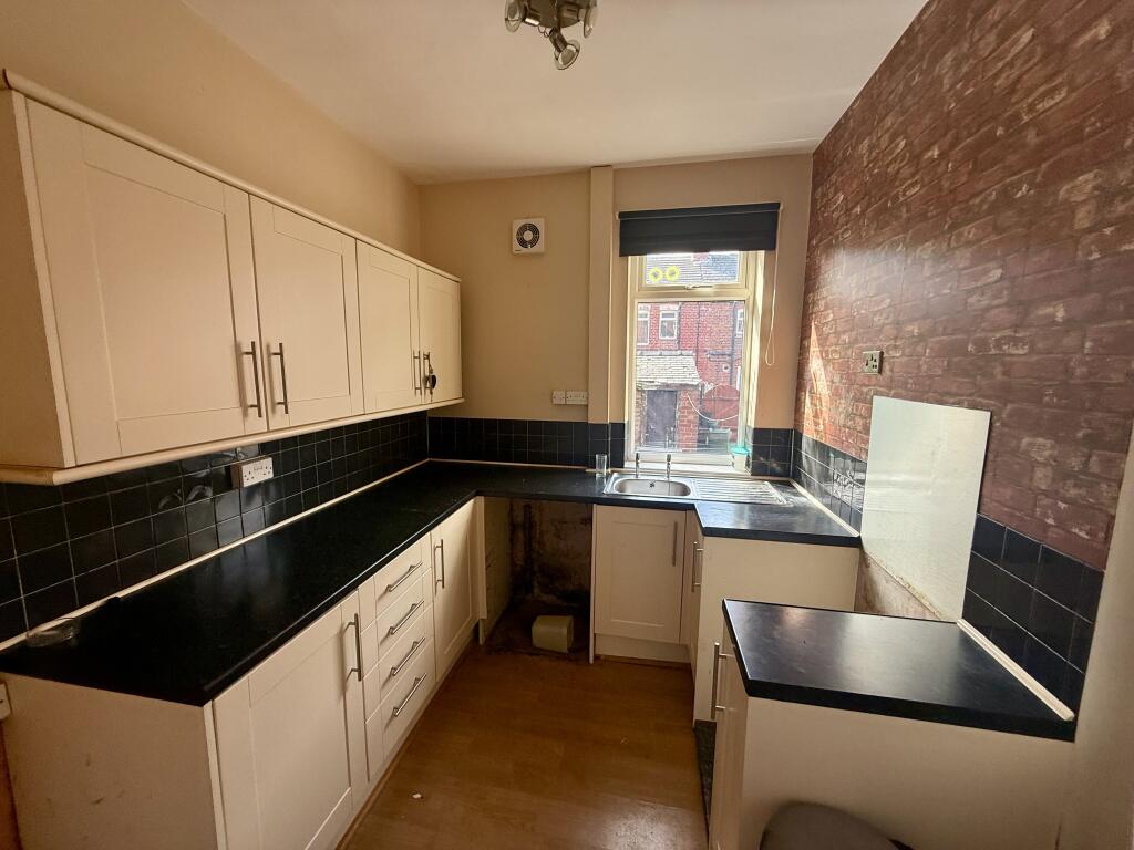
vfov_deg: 85.7
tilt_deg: -4.7
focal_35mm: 14
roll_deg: +0.9
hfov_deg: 102.1
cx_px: 567
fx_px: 459
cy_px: 425
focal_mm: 2.22
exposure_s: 1/99
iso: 80
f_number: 2.2
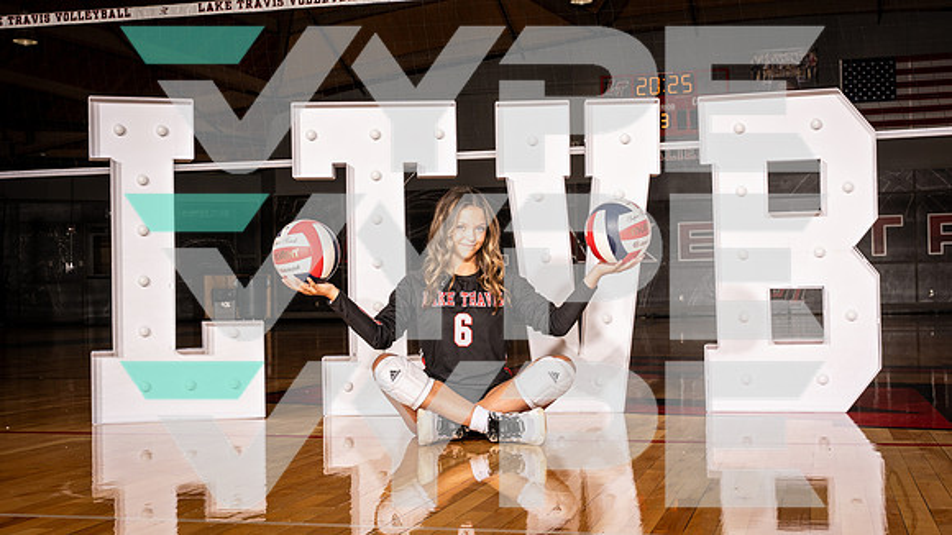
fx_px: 1269
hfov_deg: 41.1
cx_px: 476
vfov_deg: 23.8
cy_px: 268
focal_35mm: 50
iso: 200
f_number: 11
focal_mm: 48
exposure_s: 1/250
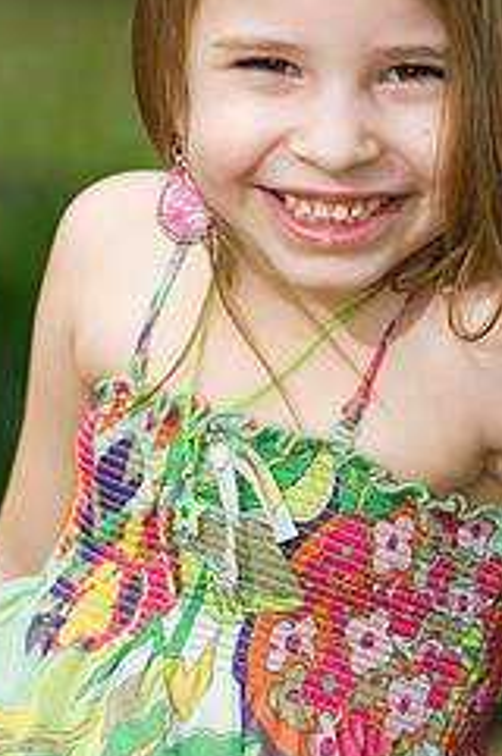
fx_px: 6649
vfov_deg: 6.5
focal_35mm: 317
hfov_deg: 4.3
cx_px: 322
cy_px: 323
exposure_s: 1/100
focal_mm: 170
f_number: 4
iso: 200
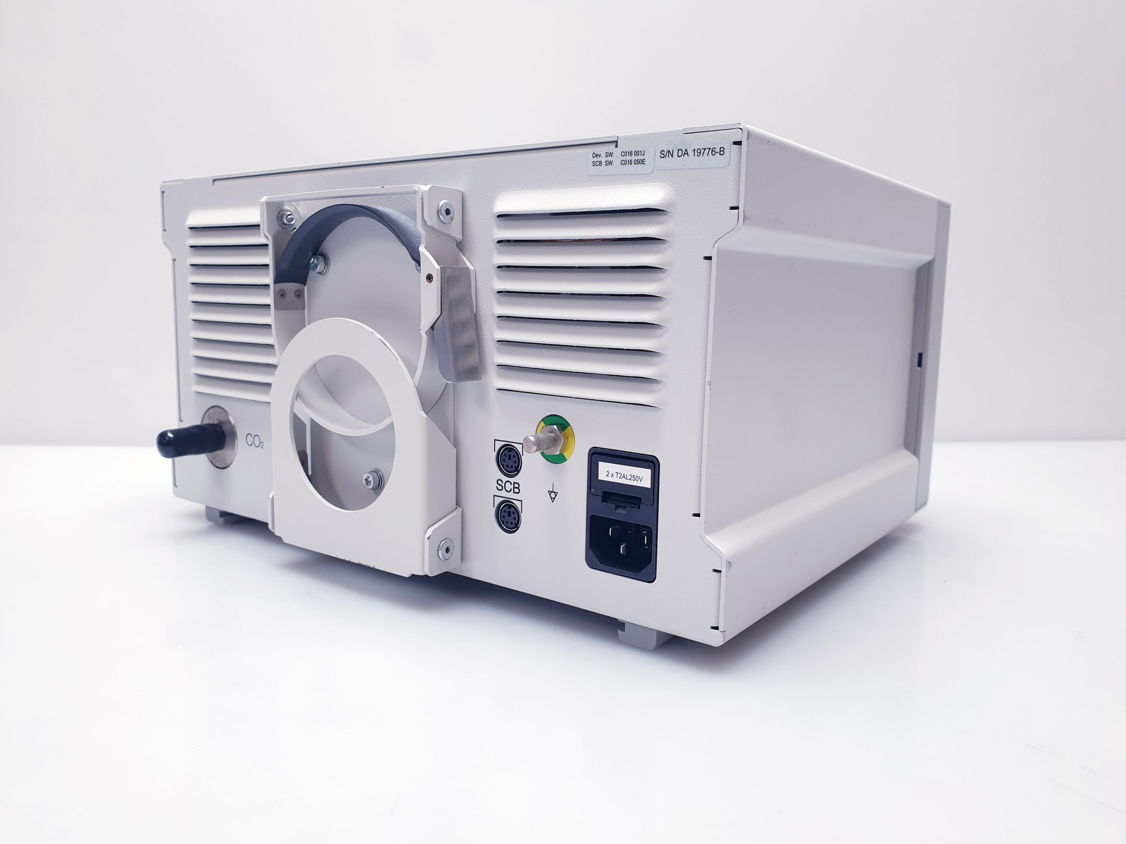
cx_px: 563
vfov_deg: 53.1
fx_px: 846
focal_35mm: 26
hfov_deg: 67.3
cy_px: 422
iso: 80
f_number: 2.4
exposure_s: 1/50
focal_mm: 4.3
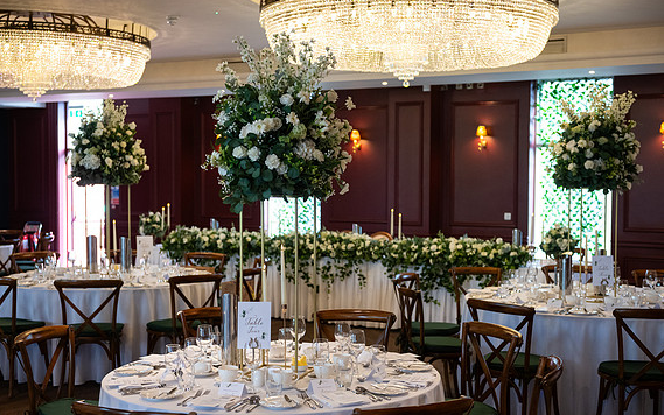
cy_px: 222
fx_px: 977
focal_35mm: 54
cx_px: 327
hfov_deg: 37.5
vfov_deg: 24.0
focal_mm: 52
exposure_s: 1/160
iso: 800
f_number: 3.5
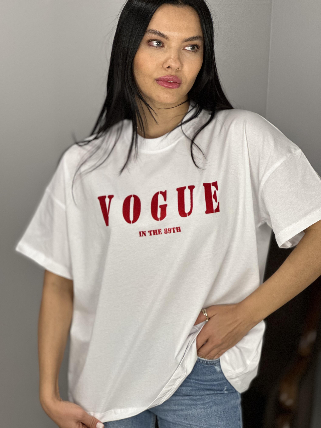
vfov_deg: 25.3
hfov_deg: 19.1
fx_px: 952
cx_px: 160
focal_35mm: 77
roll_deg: -1.8
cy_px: 214
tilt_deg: -12.2
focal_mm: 9
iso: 200
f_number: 2.8
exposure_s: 1/100
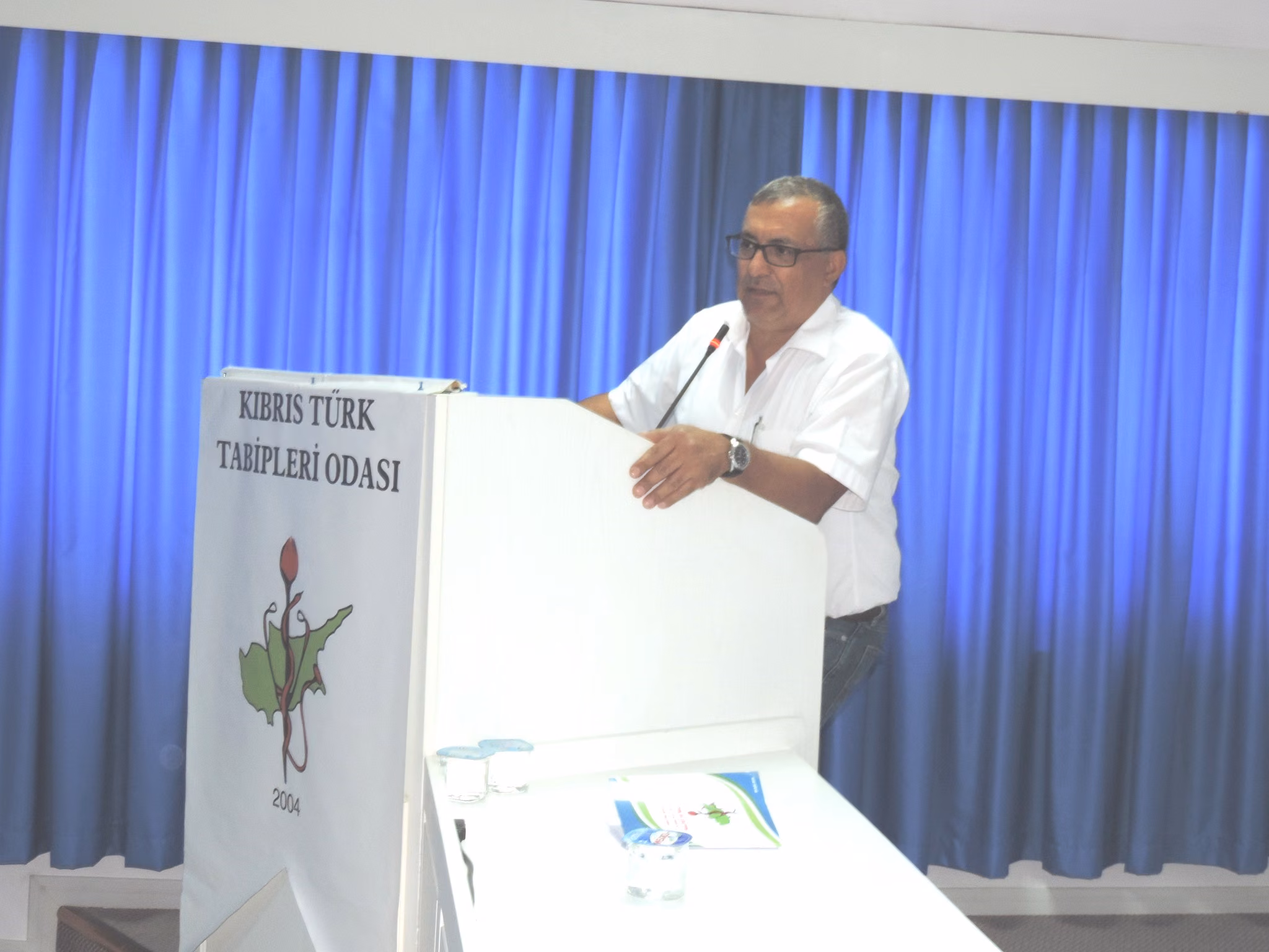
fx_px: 1833
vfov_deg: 29.1
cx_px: 634
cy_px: 476
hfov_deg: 38.2
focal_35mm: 50
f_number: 3.6
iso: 200
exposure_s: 1/30
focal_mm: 8.9
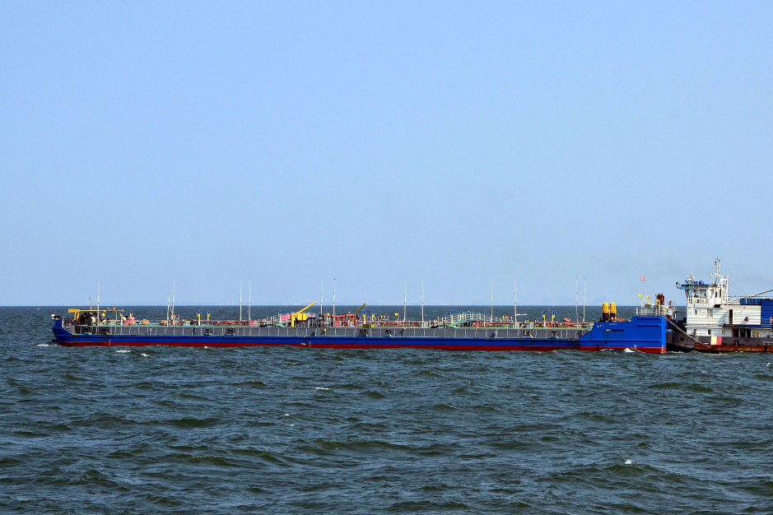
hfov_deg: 18.9
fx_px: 2319
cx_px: 496
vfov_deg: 12.7
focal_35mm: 108
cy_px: 187
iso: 400
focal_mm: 52
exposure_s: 1/400
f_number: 11
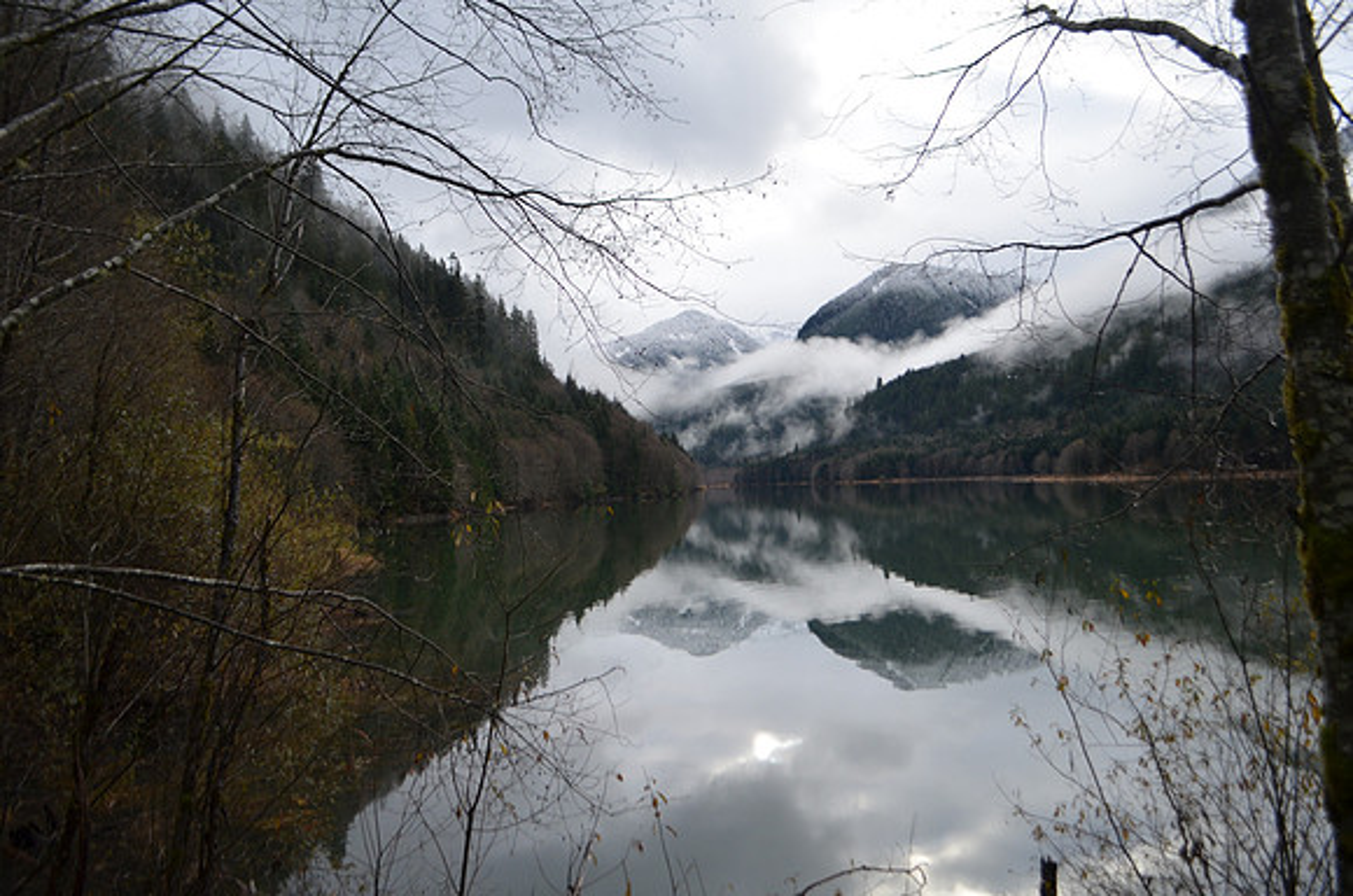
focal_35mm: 30
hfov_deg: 62.0
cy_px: 448
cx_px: 676
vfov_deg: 43.4
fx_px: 1125
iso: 400
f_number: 4
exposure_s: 1/1000
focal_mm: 20
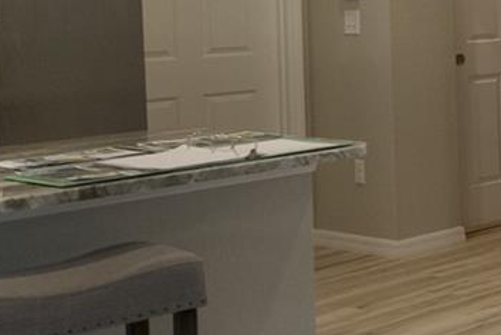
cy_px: -3
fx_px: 1072
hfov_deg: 17.7
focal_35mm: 77
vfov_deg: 17.3
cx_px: 1025
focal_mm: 17
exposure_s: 1/320
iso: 640
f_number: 2.8
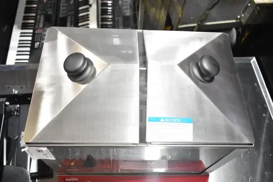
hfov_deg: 57.2
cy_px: 91
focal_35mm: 33
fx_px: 250
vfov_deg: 40.0
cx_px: 136
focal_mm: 22
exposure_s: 1/100
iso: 1600
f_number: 5
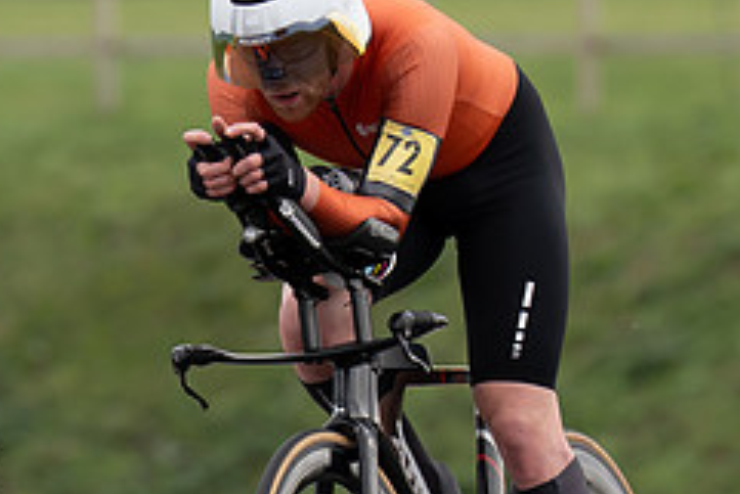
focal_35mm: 991
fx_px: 20382
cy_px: 679
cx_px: 299
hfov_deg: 2.1
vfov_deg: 1.4
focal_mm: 200
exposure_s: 1/1000
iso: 200
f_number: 3.5
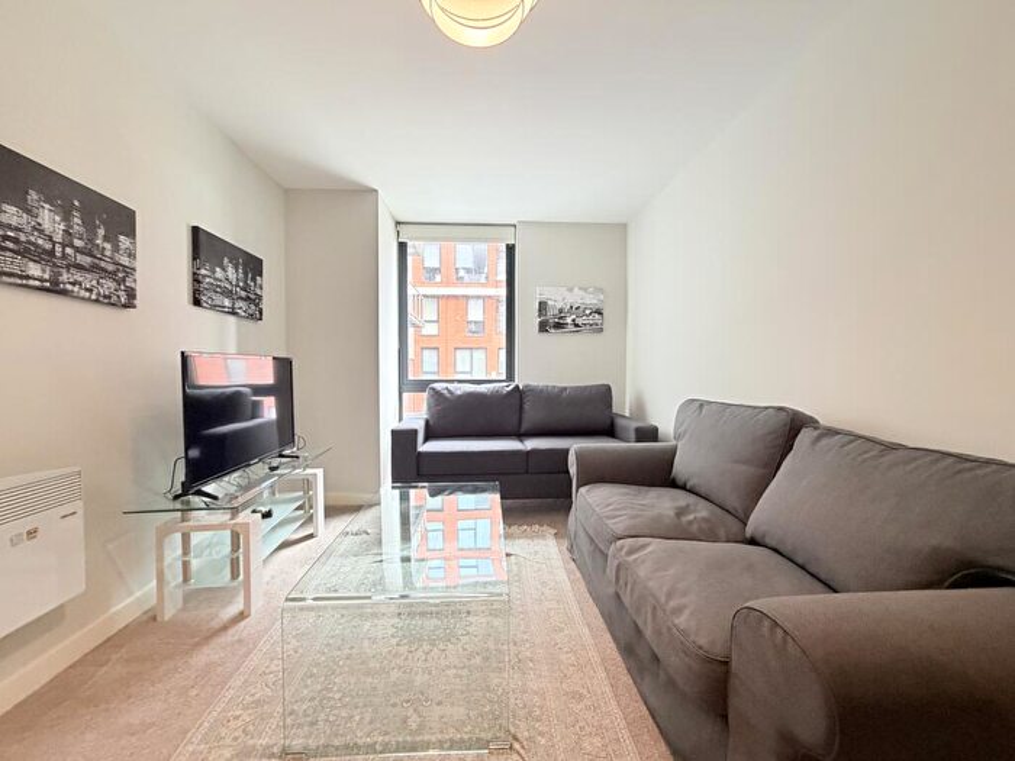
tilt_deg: +0.0
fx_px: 411
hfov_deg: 102.1
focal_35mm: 14
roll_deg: -0.4
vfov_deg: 85.7
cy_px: 380
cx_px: 508
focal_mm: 2.22
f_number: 2.2
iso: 320
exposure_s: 1/50
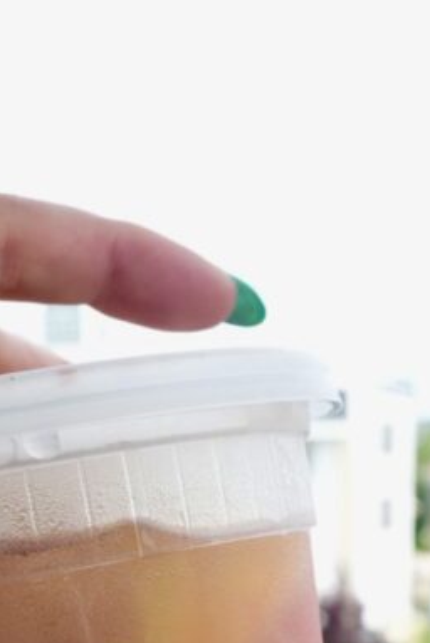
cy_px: 792
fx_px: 1794
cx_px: 34
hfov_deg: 13.5
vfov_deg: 19.1
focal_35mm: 100
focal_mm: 25
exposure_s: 1/250
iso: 500
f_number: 9
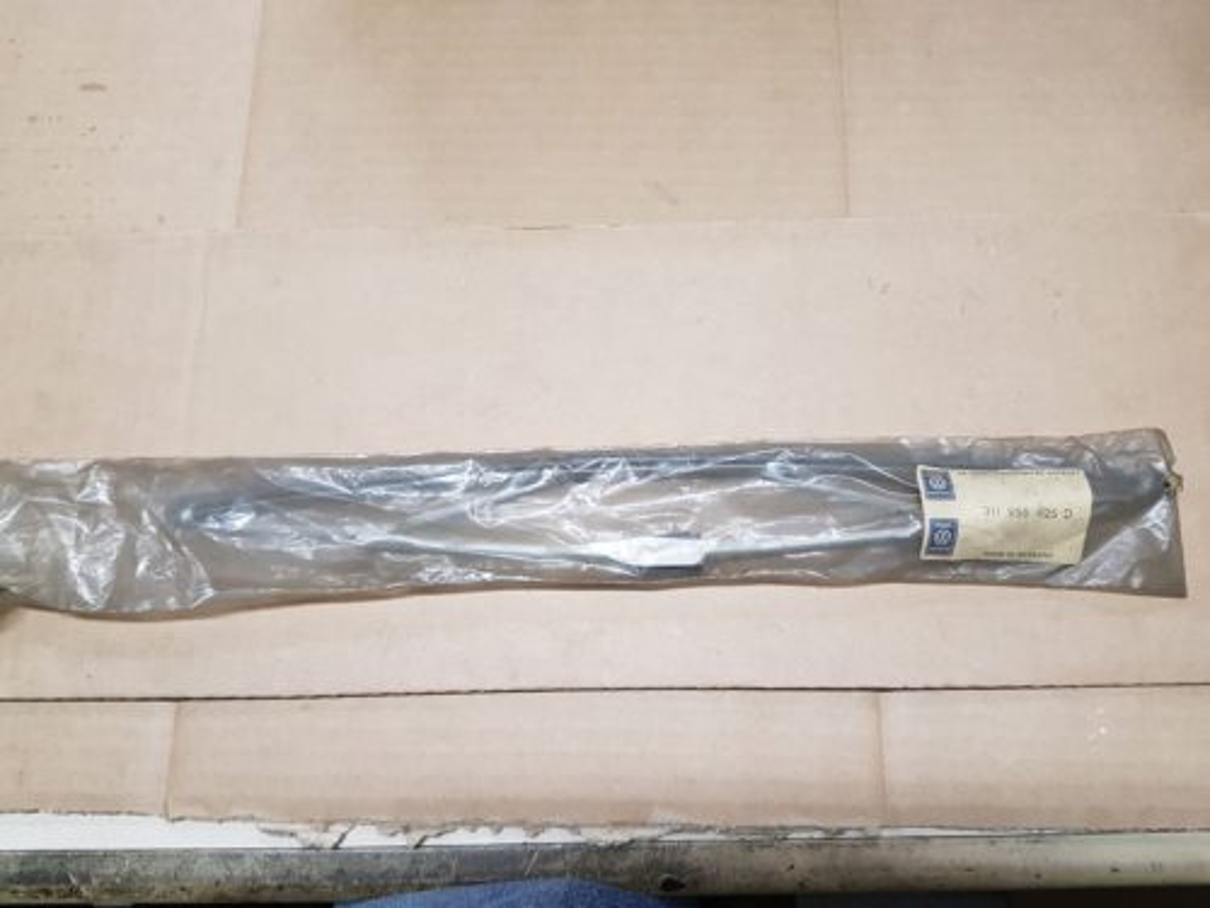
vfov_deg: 53.1
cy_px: 454
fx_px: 909
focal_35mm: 26
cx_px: 605
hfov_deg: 67.3
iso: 200
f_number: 1.7
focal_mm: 4.2
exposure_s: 1/33
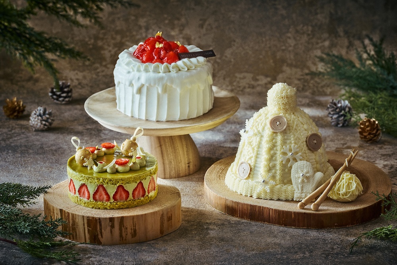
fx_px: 2206
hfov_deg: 10.3
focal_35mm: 200
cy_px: 132
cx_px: 198
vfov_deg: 6.9
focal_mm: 200
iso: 320
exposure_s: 1/200
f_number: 8
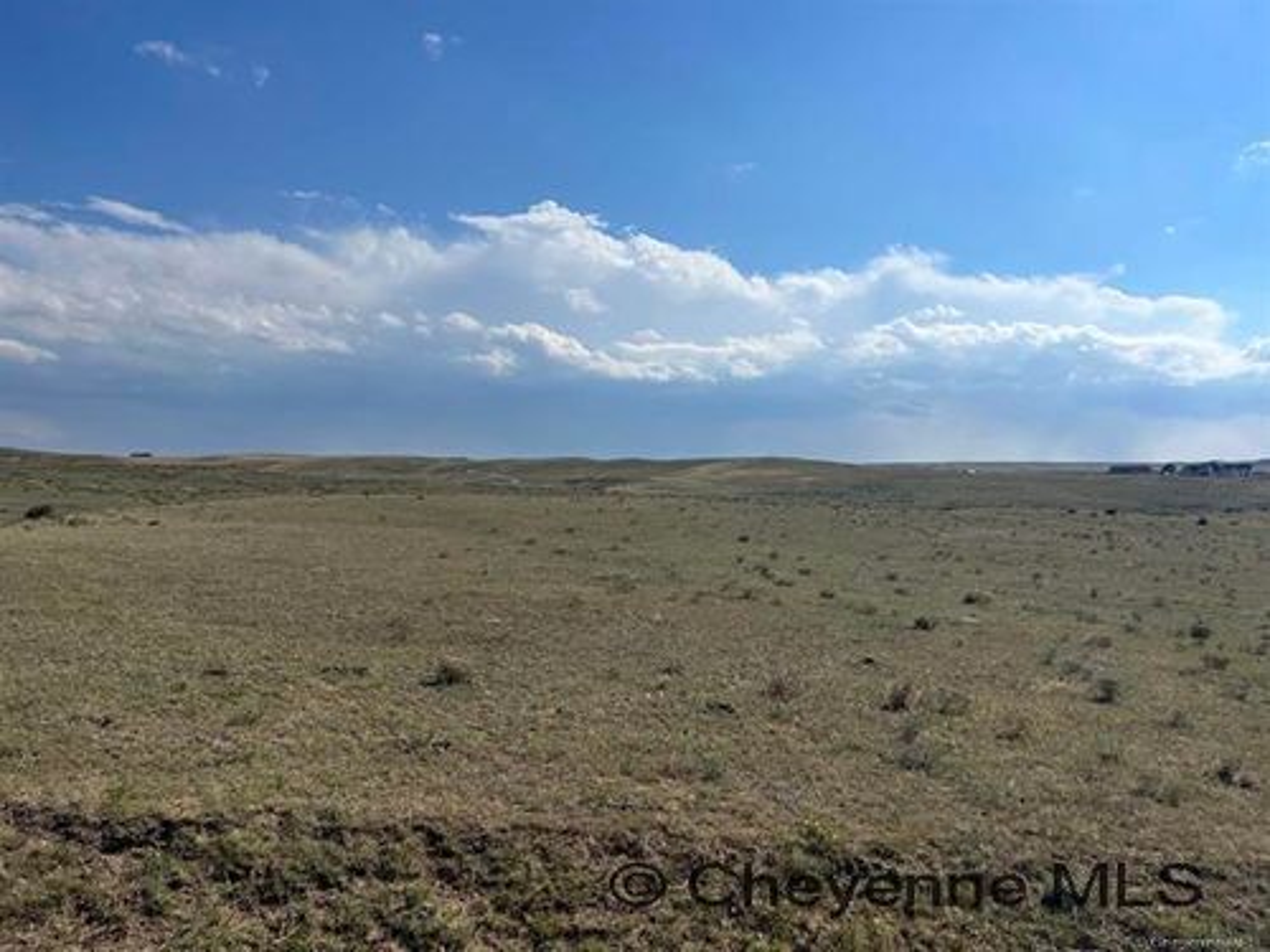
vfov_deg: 53.1
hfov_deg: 67.3
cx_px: 635
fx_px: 954
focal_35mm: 26
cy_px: 476
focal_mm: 5.7
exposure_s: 1/11364
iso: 50
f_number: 1.5
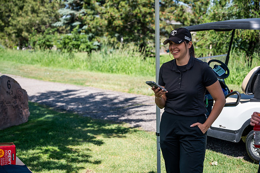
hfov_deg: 34.5
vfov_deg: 23.4
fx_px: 419
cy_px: 86
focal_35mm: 58
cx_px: 130
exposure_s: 1/800
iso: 200
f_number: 4
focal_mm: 58
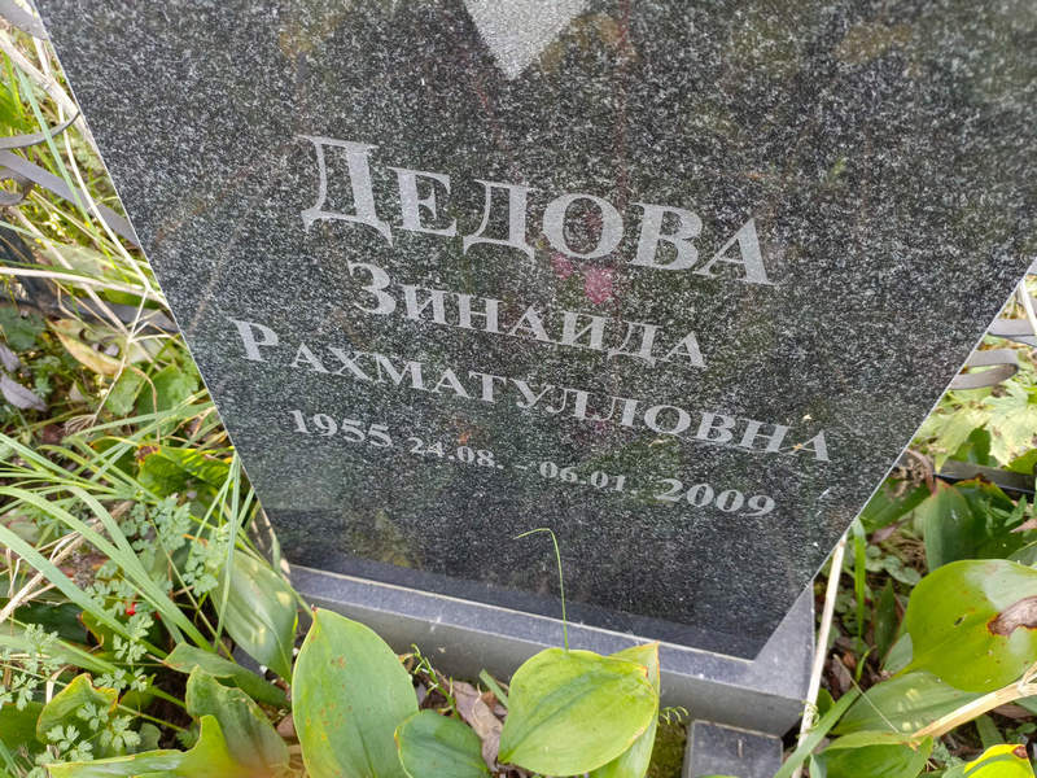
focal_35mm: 25
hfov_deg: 69.4
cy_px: 389
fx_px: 749
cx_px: 518
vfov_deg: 54.9
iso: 317
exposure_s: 1/60
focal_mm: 4.76
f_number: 1.69
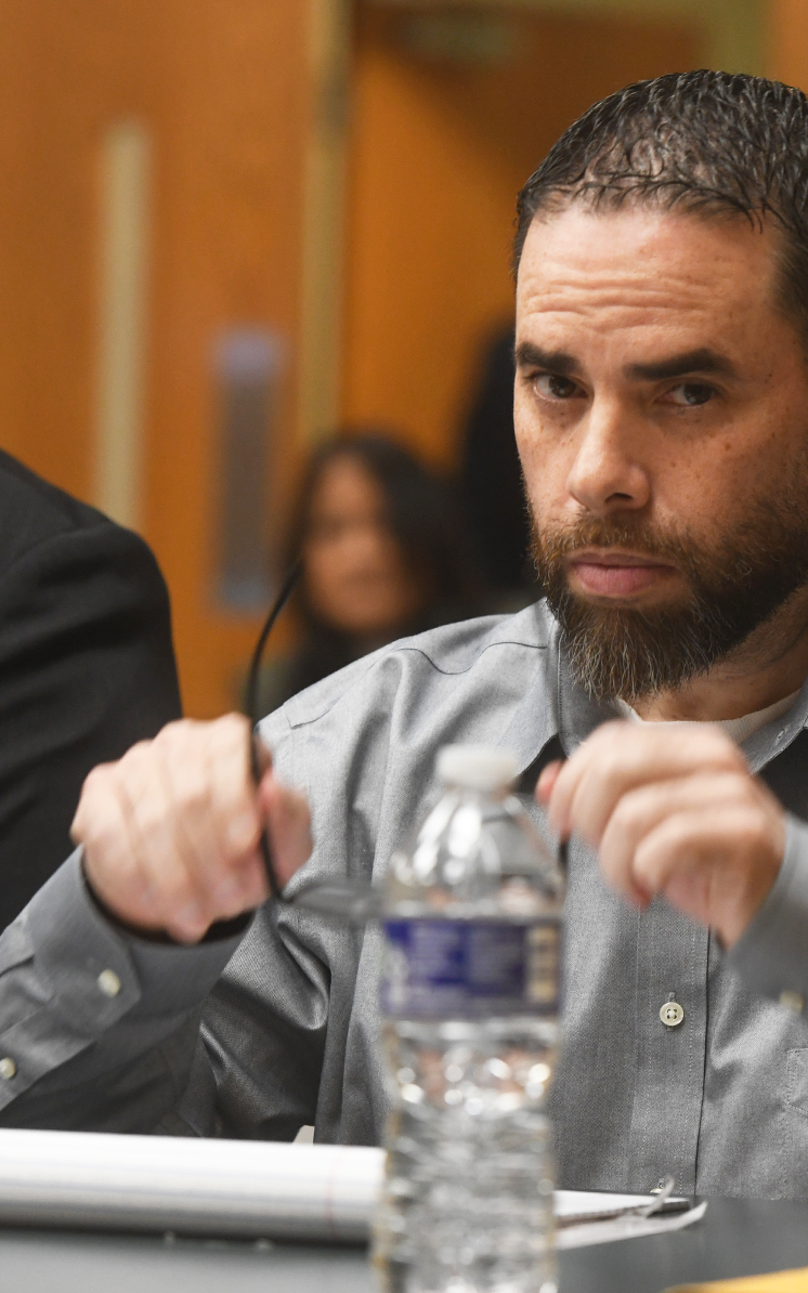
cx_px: 771
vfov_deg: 10.9
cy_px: 645
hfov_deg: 6.8
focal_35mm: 192
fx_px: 6766
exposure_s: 1/80
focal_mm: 125
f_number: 4.5
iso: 1600
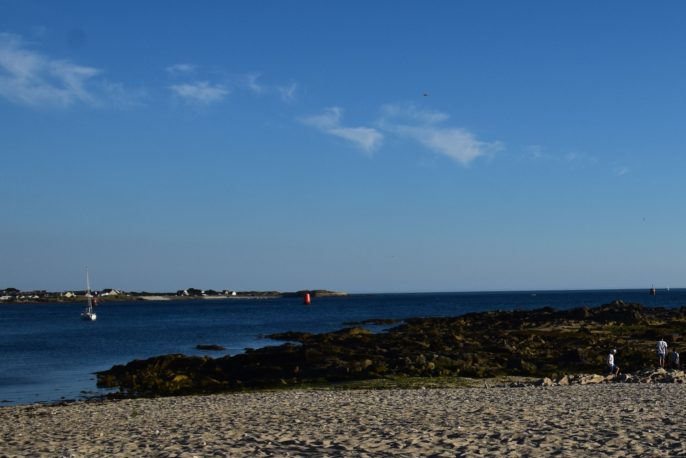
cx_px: 787
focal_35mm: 62
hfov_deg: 28.8
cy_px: 313
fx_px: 1181
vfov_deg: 21.8
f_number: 11
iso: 320
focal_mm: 18
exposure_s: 1/500
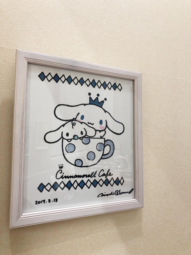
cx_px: 96
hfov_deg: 49.7
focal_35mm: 28
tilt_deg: +7.5
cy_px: 128
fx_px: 206
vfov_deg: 63.4
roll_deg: +0.9
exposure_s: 1/33
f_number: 1.8
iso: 25
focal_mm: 3.99
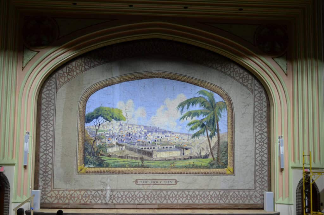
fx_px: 431
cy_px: 108
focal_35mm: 48
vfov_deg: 27.9
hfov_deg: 41.2
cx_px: 162
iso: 400
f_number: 5
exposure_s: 1/90
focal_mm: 32
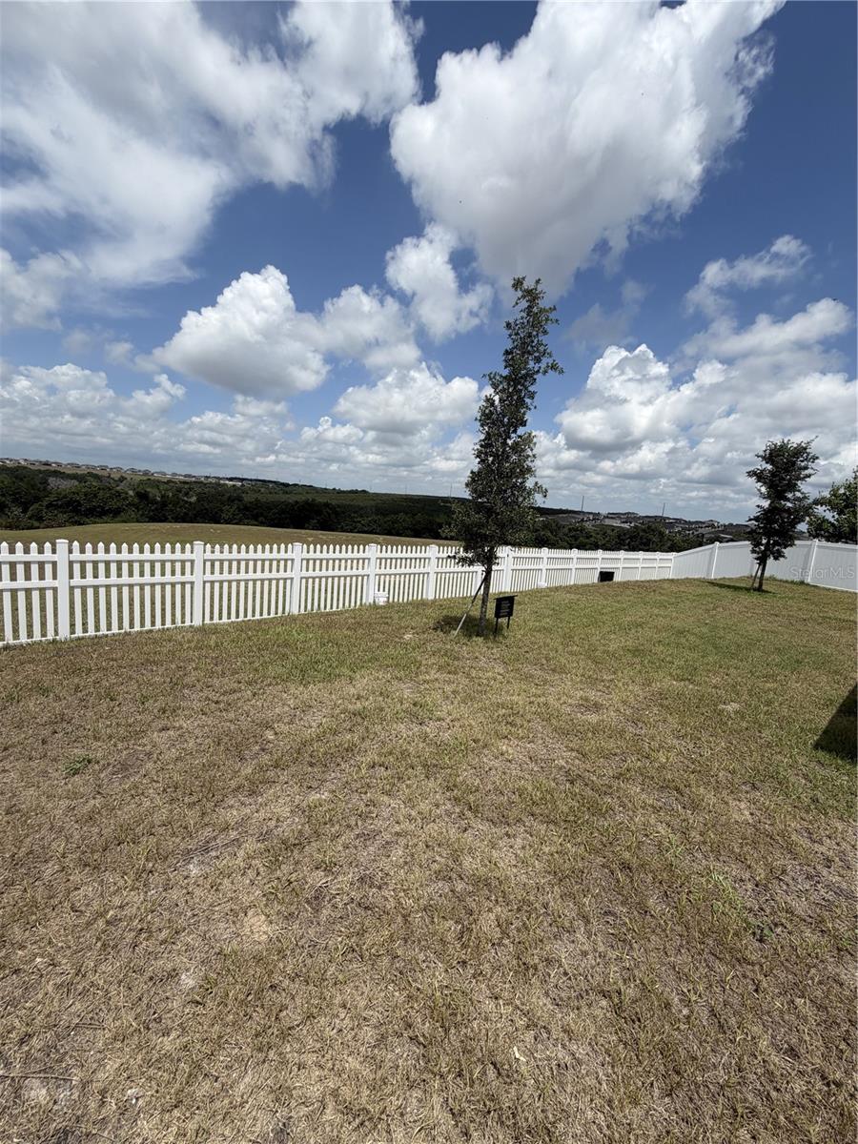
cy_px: 572
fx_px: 463
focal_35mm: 14
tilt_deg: -8.1
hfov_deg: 85.7
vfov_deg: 102.1
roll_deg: -4.8
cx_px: 429
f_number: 2.2
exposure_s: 1/1534
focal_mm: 2.22
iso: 20
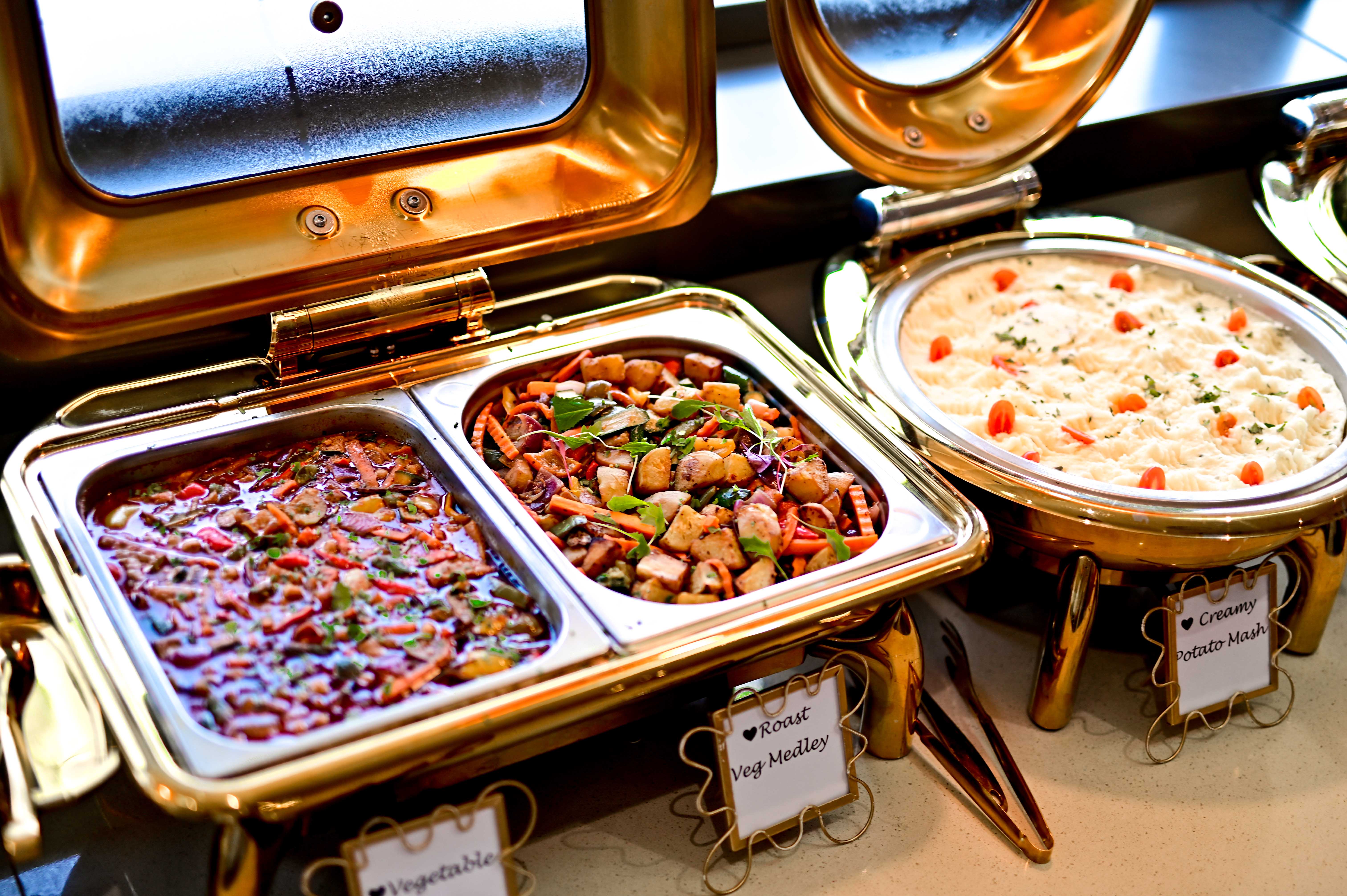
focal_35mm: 50
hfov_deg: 39.6
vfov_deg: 27.0
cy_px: 448
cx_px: 674
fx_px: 1870
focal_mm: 50
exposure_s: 1/250
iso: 100
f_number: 1.4
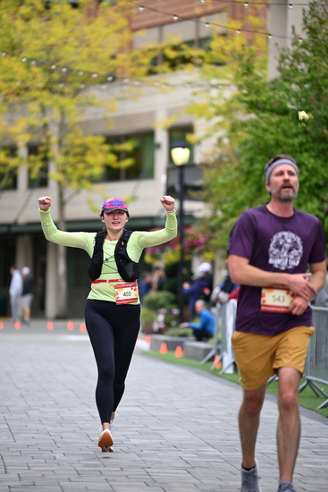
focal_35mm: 165
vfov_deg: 12.4
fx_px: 2253
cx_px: 164
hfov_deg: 8.3
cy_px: 246
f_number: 2.8
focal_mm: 165
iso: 640
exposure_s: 1/2000
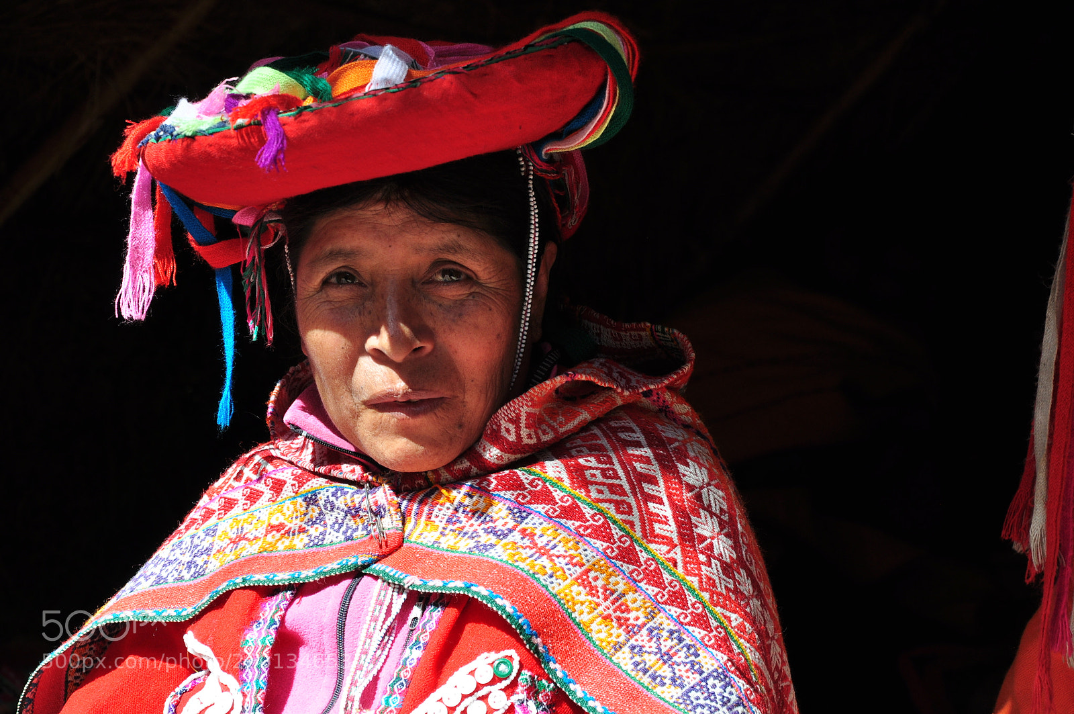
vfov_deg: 10.7
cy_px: 357
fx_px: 3799
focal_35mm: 128
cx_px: 537
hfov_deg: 16.1
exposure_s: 1/250
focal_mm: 85
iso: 200
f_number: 8
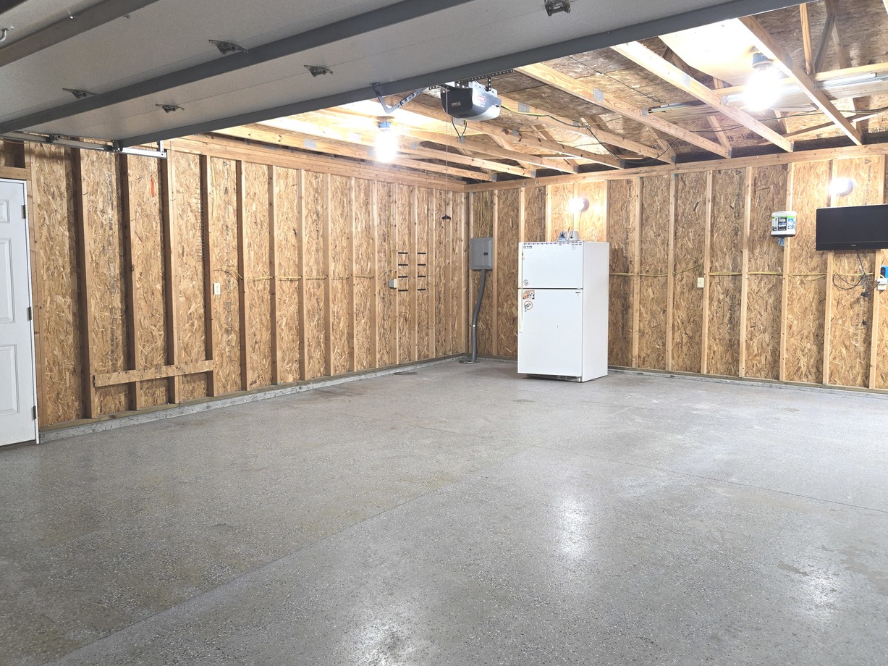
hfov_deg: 65.3
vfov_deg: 51.3
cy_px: 339
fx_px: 693
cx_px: 414
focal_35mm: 27
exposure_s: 1/24
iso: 100
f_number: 1.8
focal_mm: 5.4
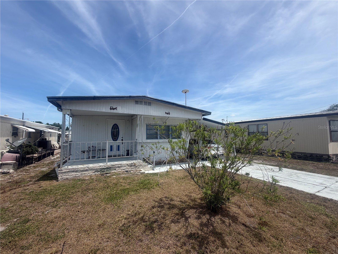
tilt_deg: +2.7
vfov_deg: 85.7
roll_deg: +0.6
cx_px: 169
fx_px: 137
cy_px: 127
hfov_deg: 102.1
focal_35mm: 14
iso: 20
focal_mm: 2.22
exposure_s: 1/928
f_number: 2.2
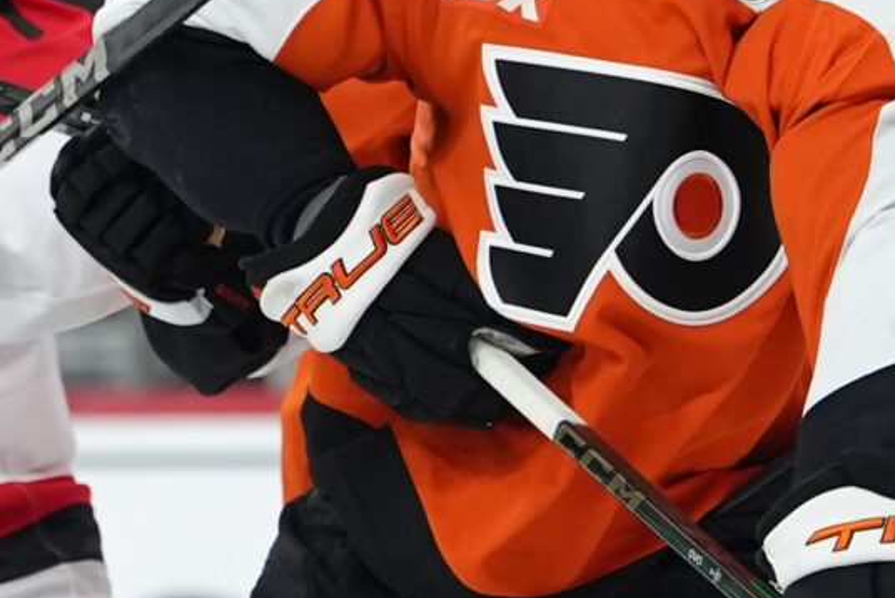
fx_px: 13183
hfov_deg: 3.9
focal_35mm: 530
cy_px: 654
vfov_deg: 2.6
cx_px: 962
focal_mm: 111
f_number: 2.5
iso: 1600
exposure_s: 1/2000
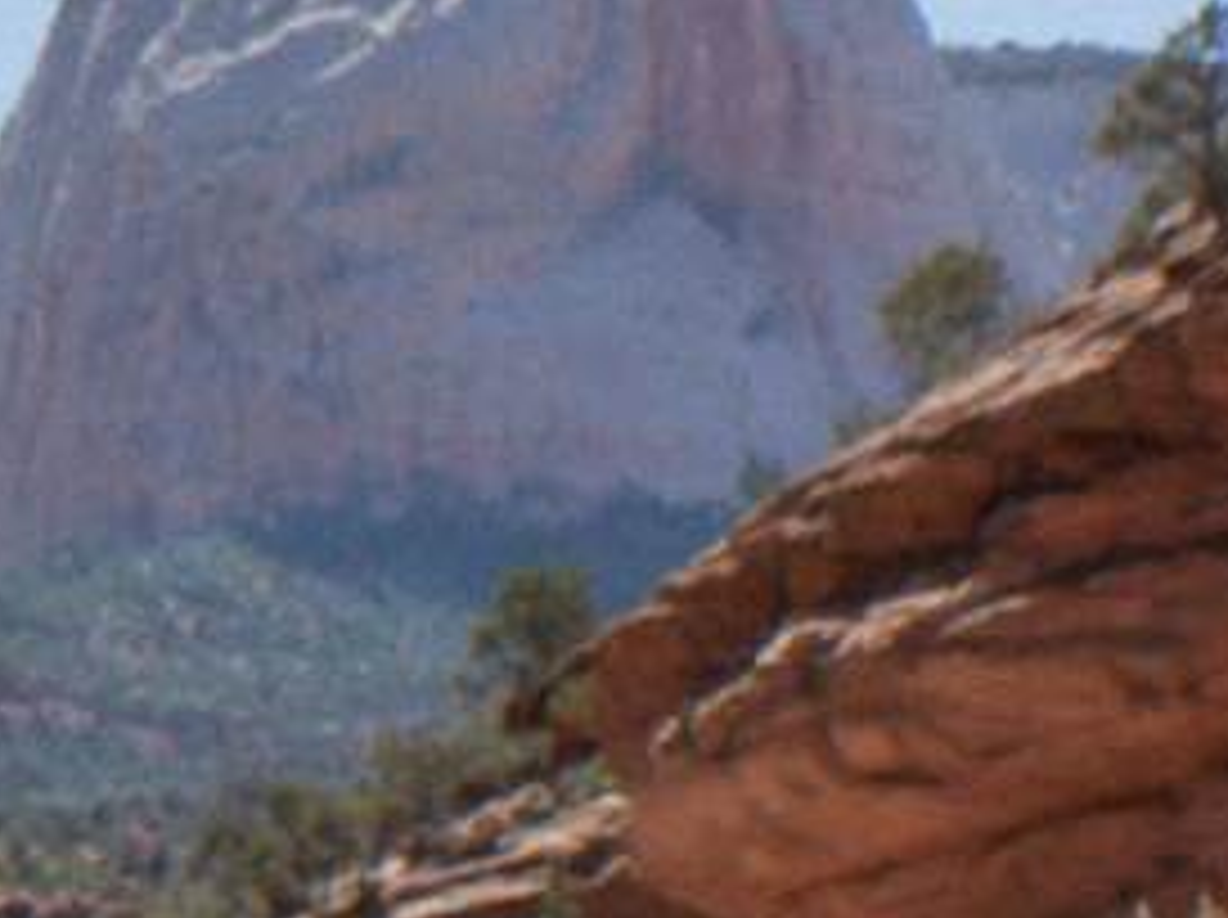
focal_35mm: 158
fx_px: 5598
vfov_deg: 9.1
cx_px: -324
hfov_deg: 12.2
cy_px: 1406
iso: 200
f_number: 5.6
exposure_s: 1/500
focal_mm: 35
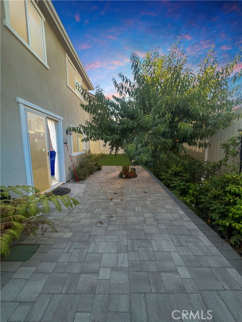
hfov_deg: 89.9
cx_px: 121
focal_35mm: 13
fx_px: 121
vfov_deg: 106.2
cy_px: 161
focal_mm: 1.57
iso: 32
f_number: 1.8
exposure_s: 1/100
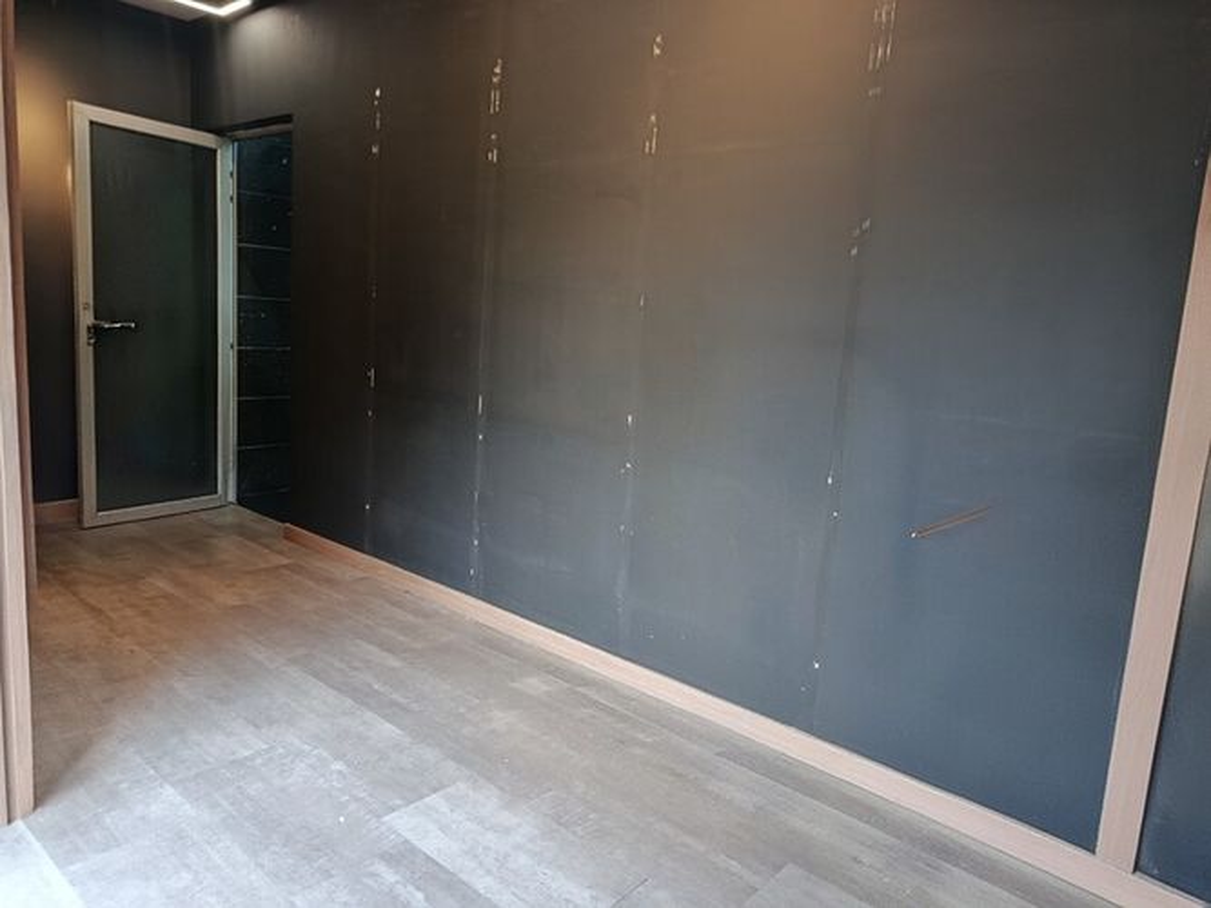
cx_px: 606
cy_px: 454
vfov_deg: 56.8
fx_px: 839
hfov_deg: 71.6
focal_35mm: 24
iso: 822
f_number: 1.7
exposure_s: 1/120
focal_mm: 5.24
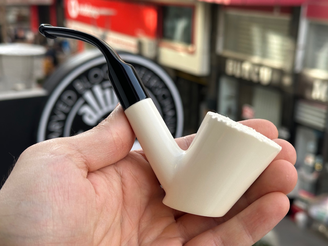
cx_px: 164
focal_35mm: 48
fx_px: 455
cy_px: 123
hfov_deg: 39.7
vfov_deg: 30.3
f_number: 1.78
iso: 64
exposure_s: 1/475
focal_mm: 6.86
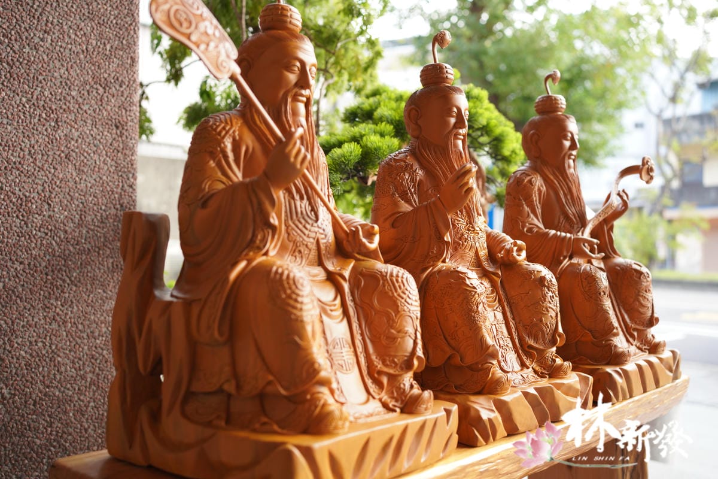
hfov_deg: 54.4
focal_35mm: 35
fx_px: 698
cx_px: 359
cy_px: 240
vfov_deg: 37.9
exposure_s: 1/125
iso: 400
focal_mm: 35
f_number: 3.5
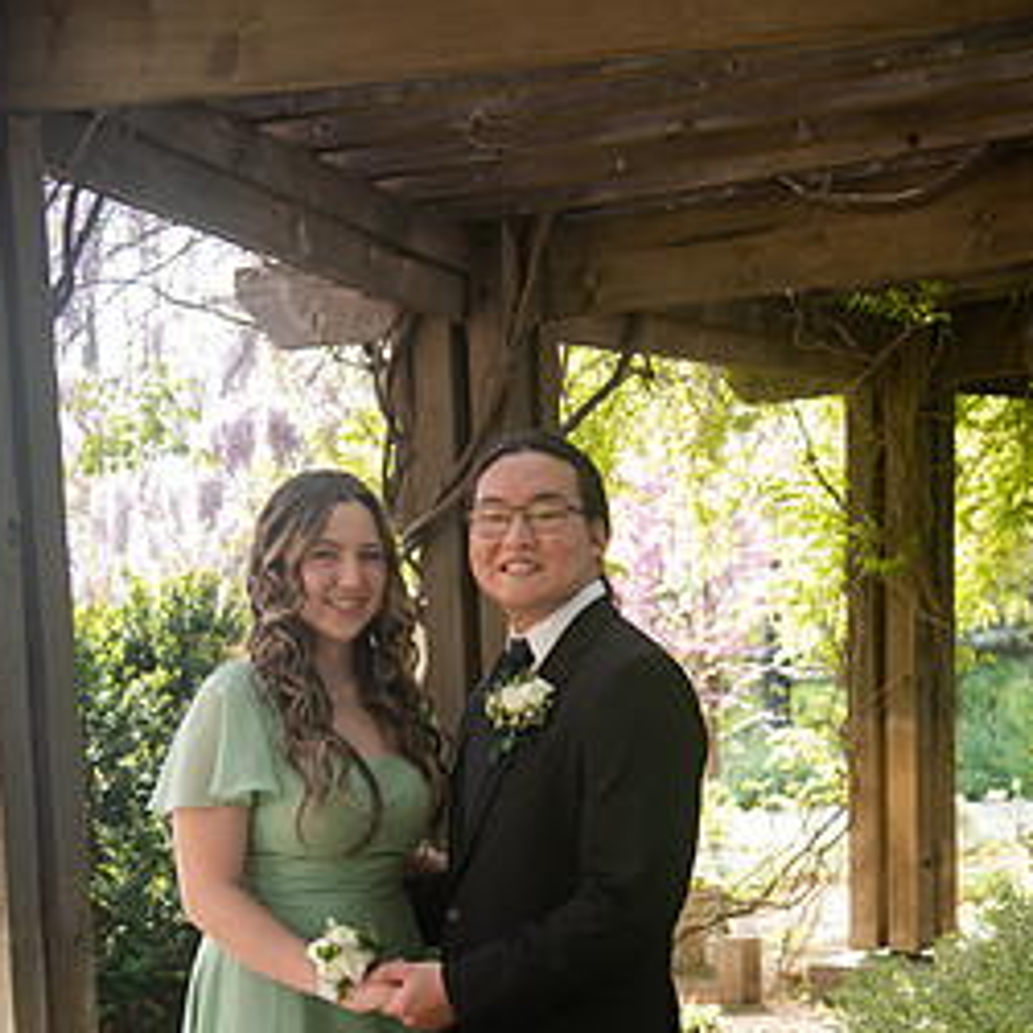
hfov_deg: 25.7
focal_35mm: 67
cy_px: 910
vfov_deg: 25.0
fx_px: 2262
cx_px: 428
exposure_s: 1/125
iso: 400
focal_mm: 44
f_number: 4
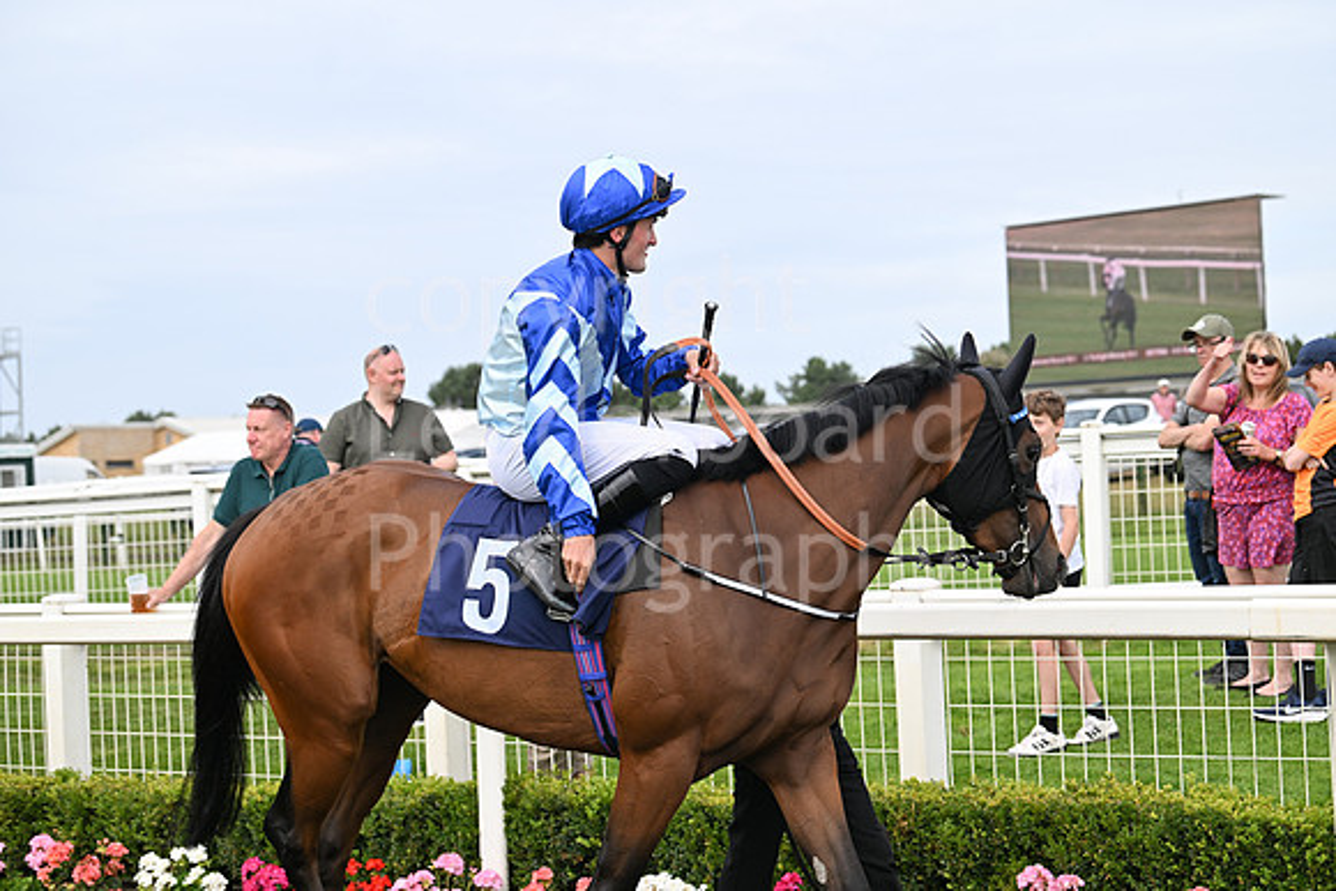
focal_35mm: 70
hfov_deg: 28.8
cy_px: 446
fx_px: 2598
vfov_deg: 19.5
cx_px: 668
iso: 400
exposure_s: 1/1600
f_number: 4.5
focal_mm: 70
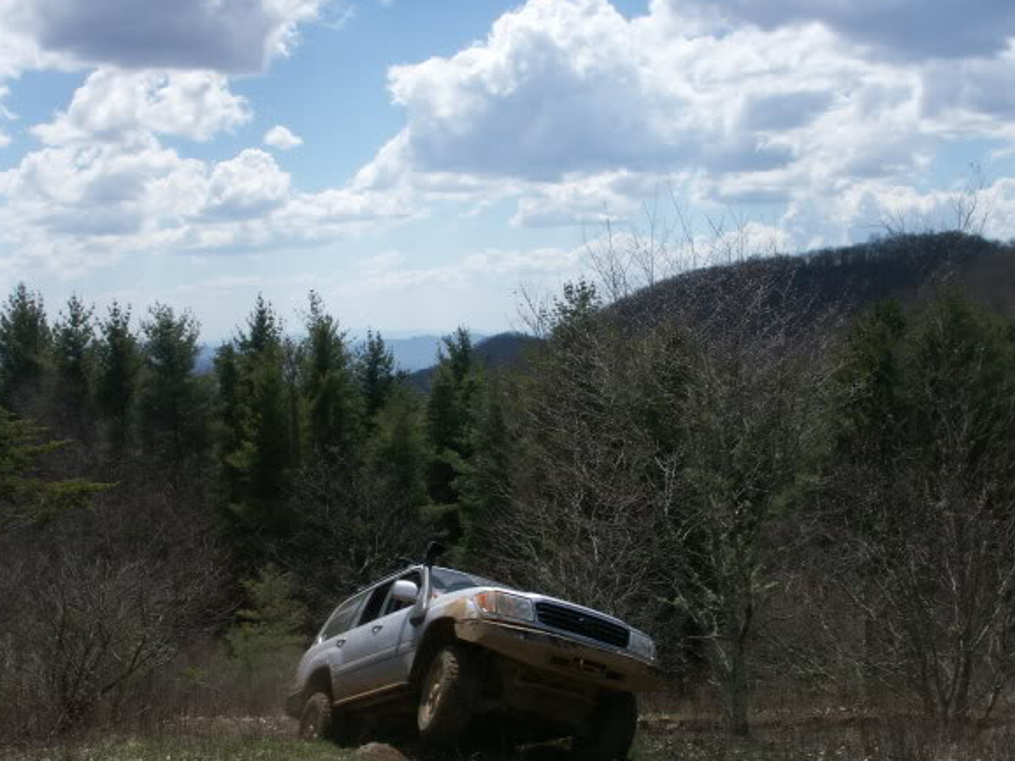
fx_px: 1202
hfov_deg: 45.8
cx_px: 486
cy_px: 411
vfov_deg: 35.1
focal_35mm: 41
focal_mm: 7.7
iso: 50
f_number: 7.1
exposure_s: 1/400
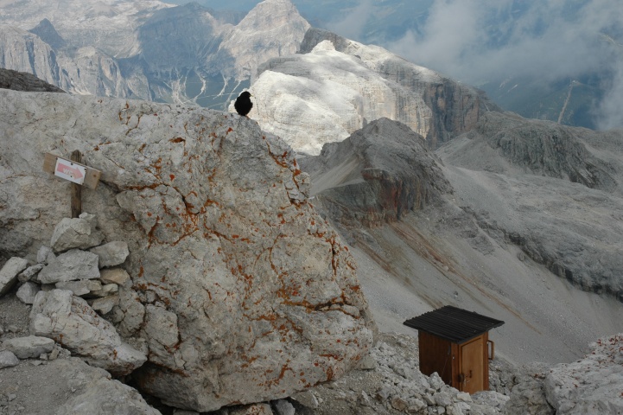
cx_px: 312
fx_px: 882
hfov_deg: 38.9
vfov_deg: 26.5
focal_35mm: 51
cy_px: 208
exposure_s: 1/200
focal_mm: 34
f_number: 14
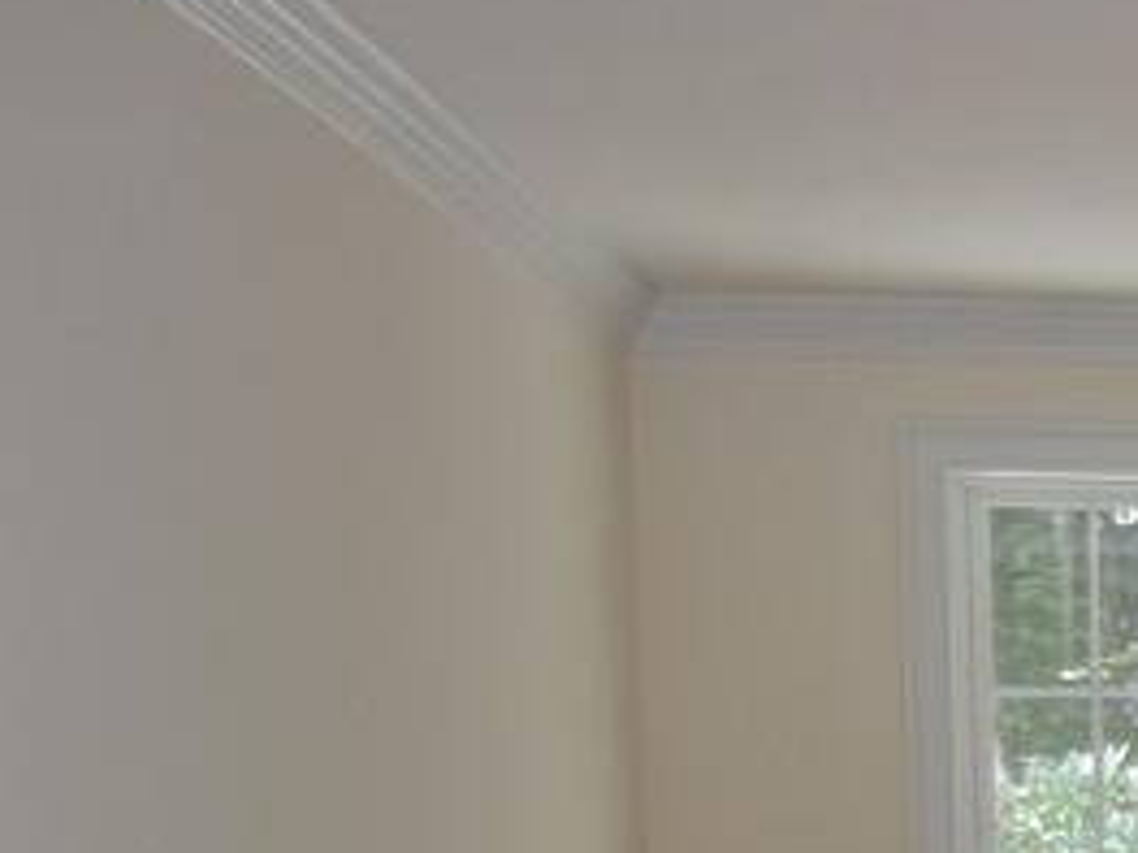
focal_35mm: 117
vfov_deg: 12.0
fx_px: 3845
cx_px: 1796
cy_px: 1355
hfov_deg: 15.3
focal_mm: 5.4
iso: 160
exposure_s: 1/36.5
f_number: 3.5
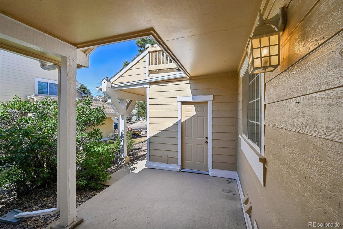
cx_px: 172
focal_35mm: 16
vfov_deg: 75.5
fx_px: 148
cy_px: 114
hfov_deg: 98.6
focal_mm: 15.5
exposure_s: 1/400
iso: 400
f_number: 10
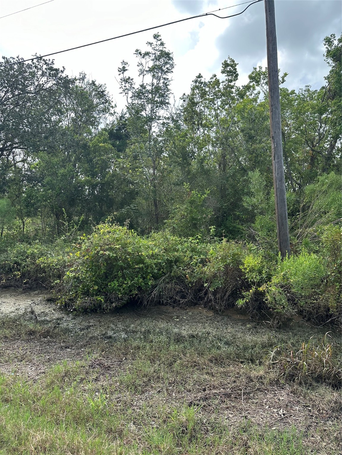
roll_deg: +0.6
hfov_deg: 56.8
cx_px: 171
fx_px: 316
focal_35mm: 24
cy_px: 228
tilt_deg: -3.2
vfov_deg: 71.6
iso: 80
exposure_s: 1/1374
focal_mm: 6.86
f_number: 1.78
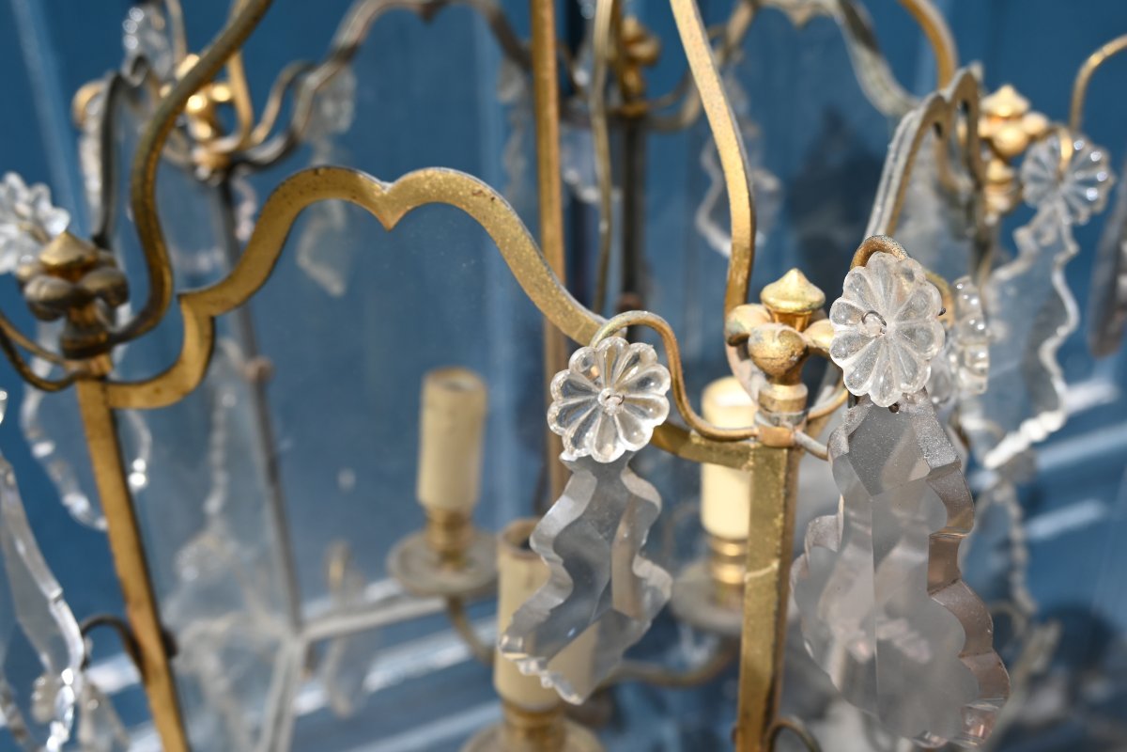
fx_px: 1221
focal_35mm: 39
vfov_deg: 34.2
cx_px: 564
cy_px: 376
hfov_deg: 49.6
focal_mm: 26
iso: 100
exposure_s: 1/250
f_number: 5.6
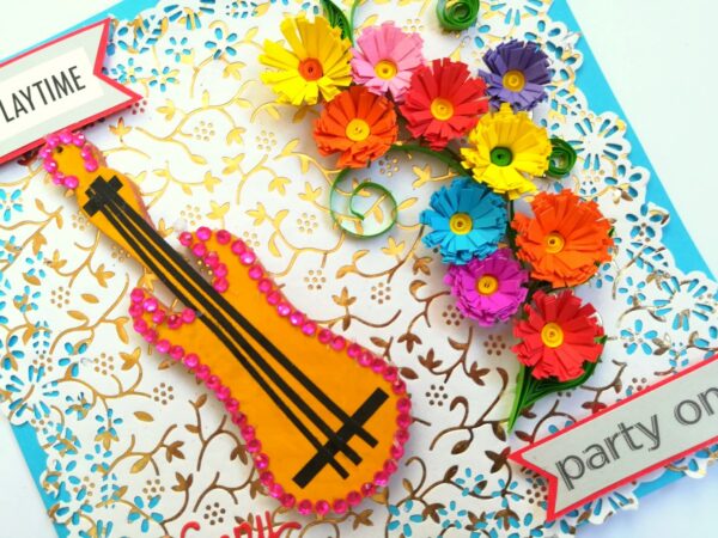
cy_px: 269
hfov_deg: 67.3
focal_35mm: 26
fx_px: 539
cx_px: 359
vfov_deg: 53.1
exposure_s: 1/30
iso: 100
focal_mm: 3.83
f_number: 2.2
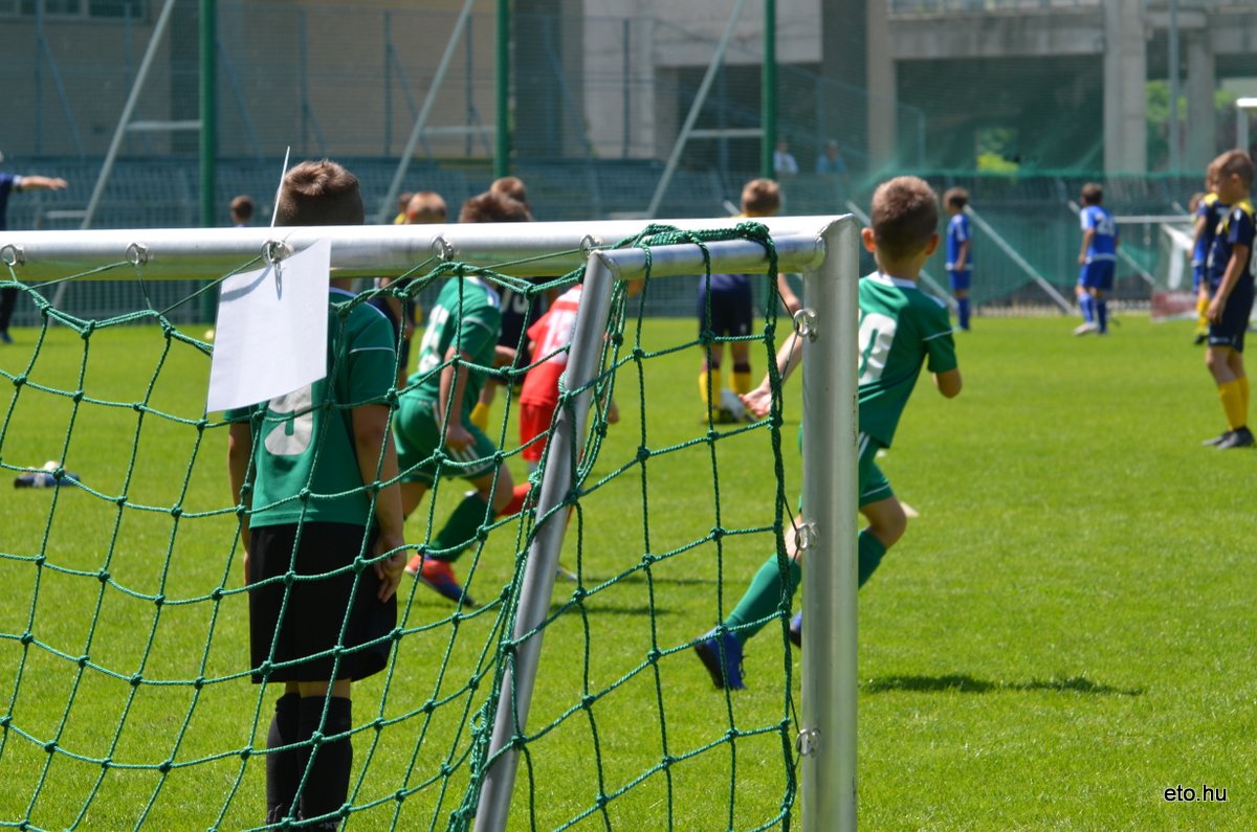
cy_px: 416
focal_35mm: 168
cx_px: 628
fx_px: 5854
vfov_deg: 8.1
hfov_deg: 12.3
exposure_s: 1/320
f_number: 9
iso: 200
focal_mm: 112
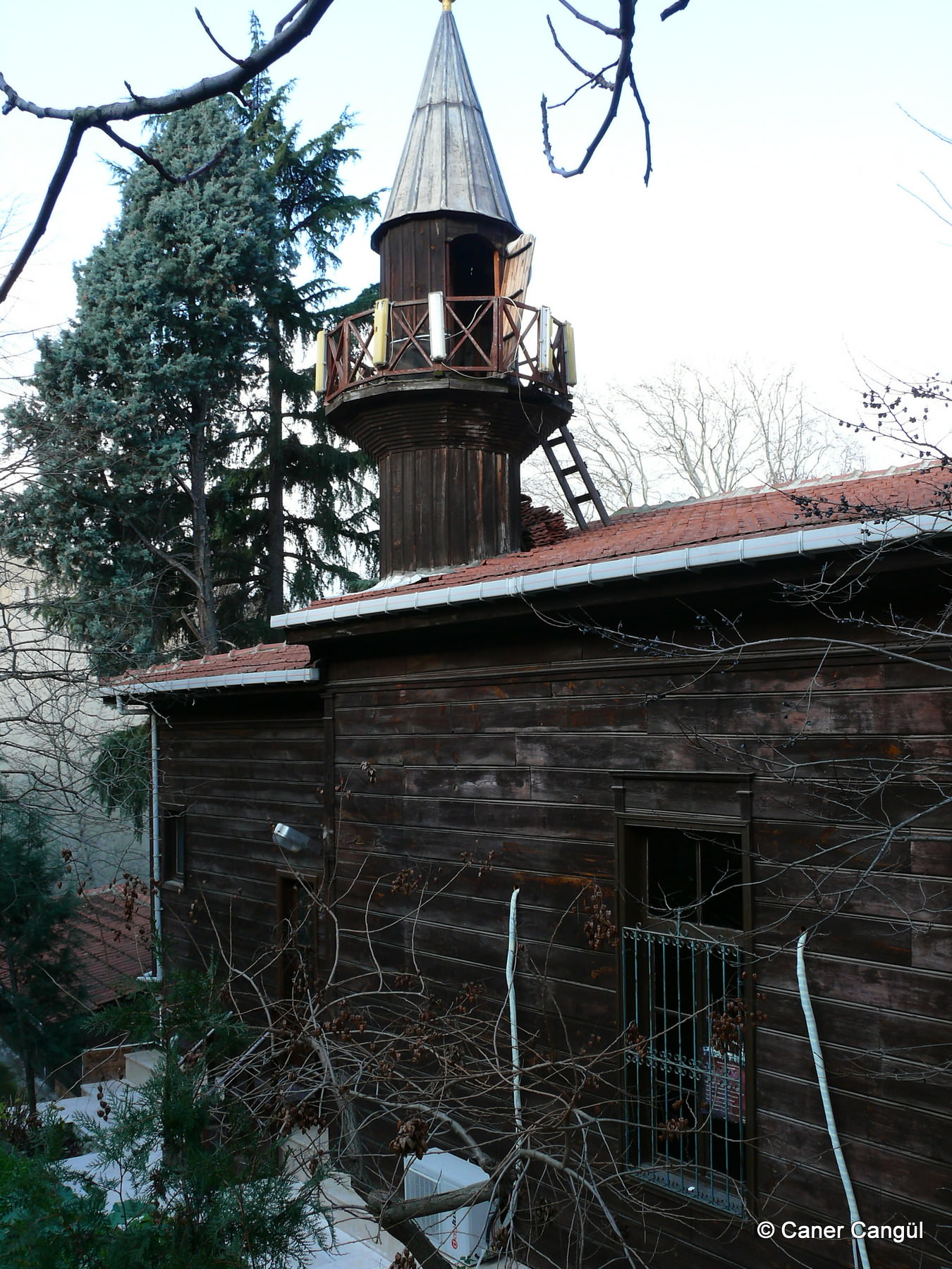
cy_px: 634
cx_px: 476
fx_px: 1283
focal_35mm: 35
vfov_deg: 52.6
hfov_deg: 40.7
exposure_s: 1/60
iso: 100
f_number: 6.3
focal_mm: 7.4
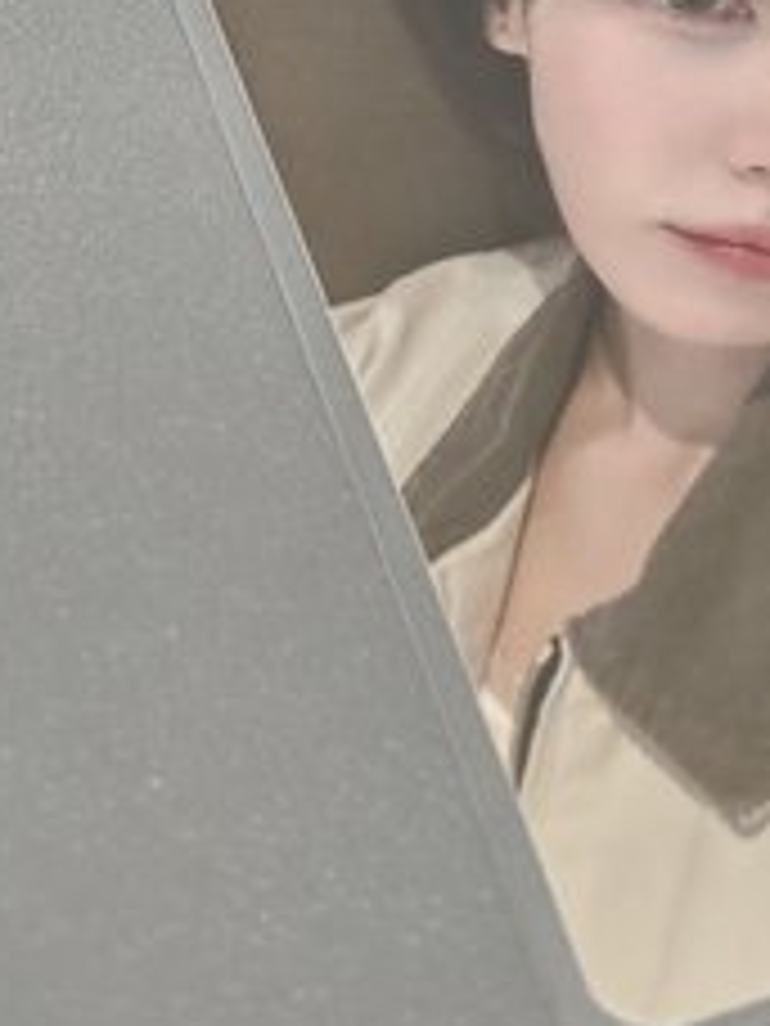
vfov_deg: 11.9
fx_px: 4923
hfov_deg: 8.9
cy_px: 308
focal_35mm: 166
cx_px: 838
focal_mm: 13.3
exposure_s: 1/60
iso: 1250
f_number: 2.5
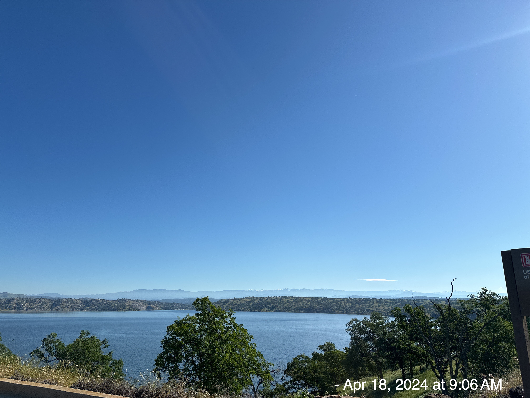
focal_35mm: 24
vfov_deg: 56.8
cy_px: 199
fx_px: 367
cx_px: 265
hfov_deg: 71.6
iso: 80
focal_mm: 6.86
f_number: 1.78
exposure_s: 1/8929
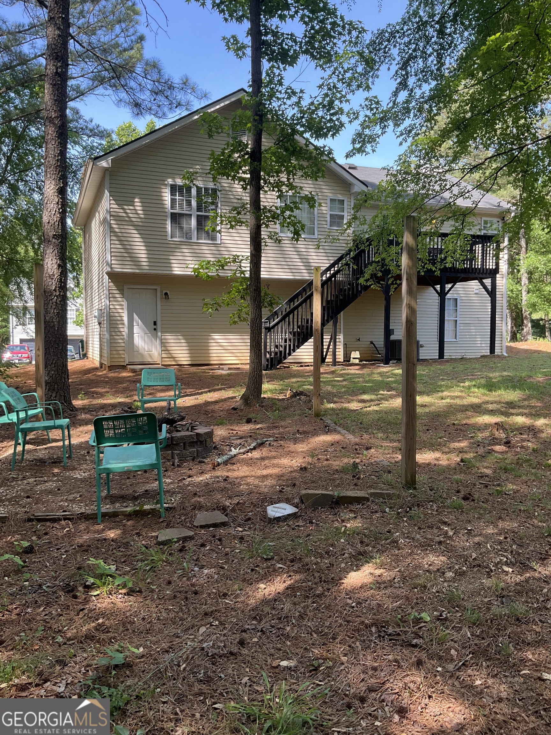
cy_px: 368
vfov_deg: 61.7
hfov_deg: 48.2
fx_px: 615
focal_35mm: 29
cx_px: 276
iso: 20
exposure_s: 1/162
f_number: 1.8
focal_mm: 3
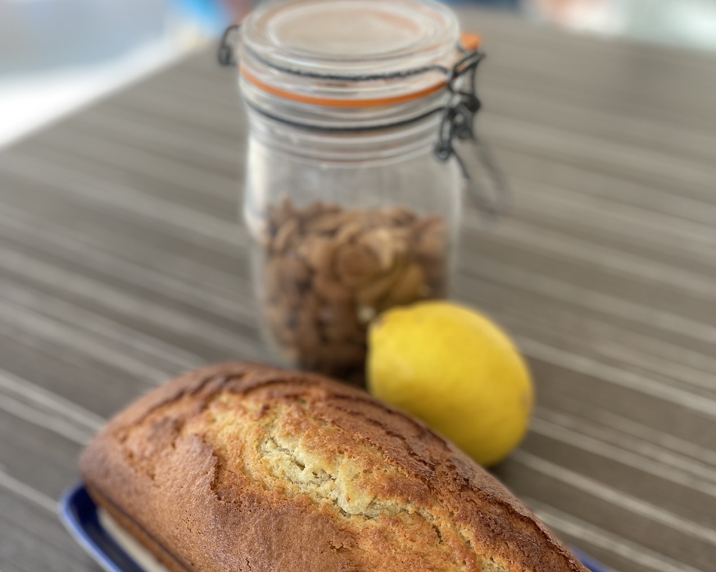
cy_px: 459
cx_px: 357
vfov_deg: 41.5
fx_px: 720
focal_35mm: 34
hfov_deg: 52.8
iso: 40
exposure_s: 1/121
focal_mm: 4.2
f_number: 1.6
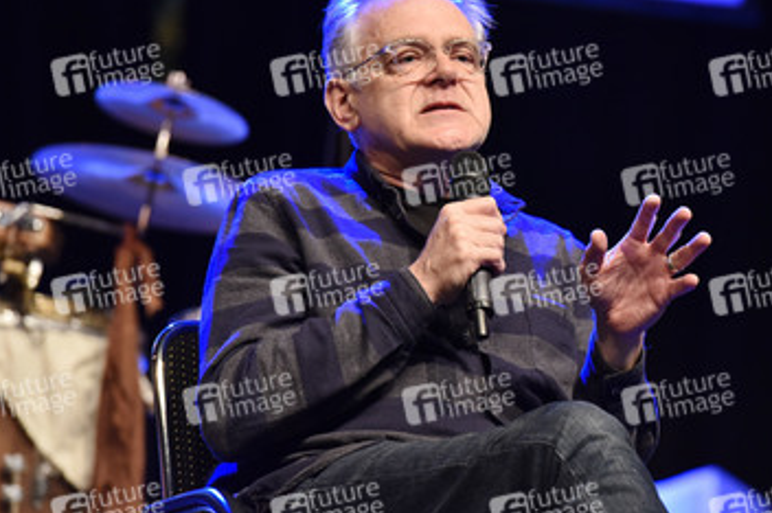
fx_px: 5485
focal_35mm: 256
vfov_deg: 5.4
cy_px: 235
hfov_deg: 8.0
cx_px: 488
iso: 2500
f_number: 4.5
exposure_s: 1/160
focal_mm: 200
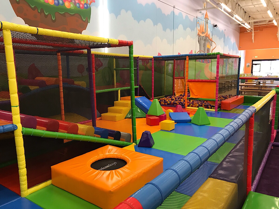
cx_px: 140
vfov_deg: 49.7
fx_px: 226
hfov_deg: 63.4
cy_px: 104
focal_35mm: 28
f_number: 1.8
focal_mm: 3.99
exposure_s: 1/30
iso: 25
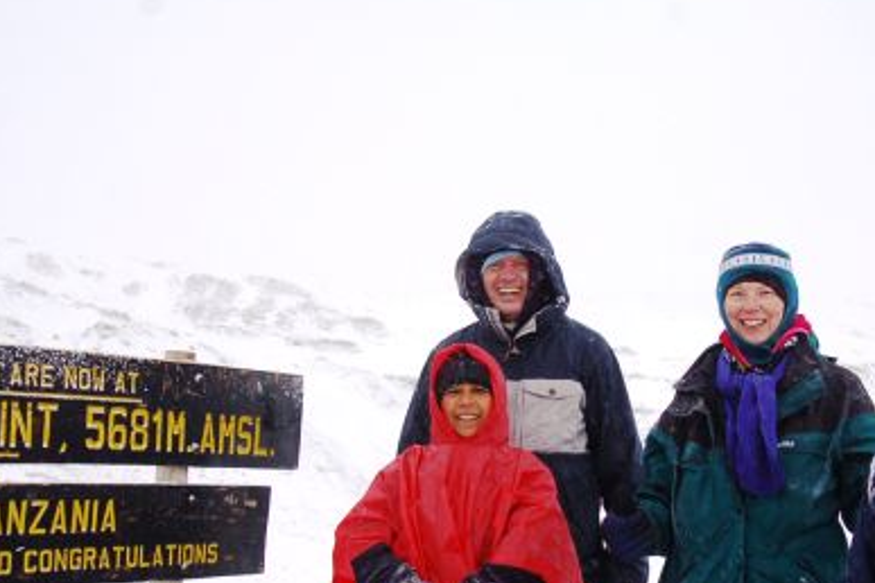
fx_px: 1580
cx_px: 595
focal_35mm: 65
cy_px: 415
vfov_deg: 20.8
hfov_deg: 30.7
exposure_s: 1/125
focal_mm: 28
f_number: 5.6
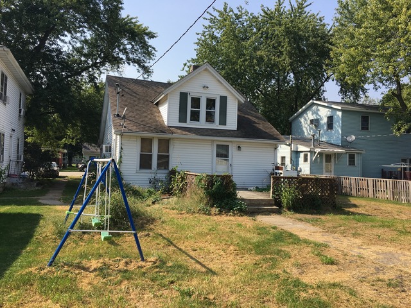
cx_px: 206
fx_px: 344
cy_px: 154
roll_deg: -2.6
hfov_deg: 61.7
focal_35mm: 29
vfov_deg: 48.2
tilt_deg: +3.2
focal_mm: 4.15
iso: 25
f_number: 2.2
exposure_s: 1/1183
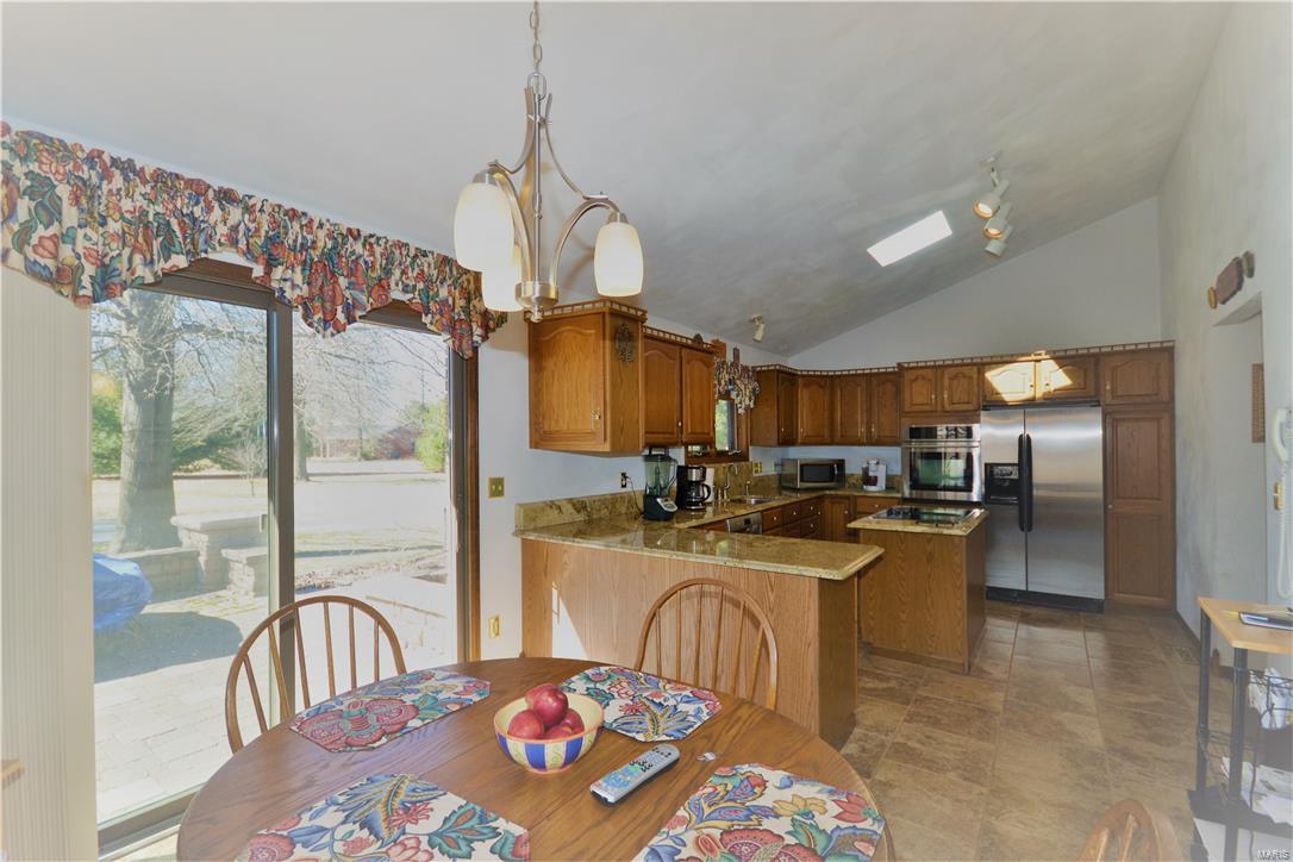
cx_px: 646
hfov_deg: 100.4
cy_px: 431
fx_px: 539
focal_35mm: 15
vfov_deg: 77.3
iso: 220
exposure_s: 1/125
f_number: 4
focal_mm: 10
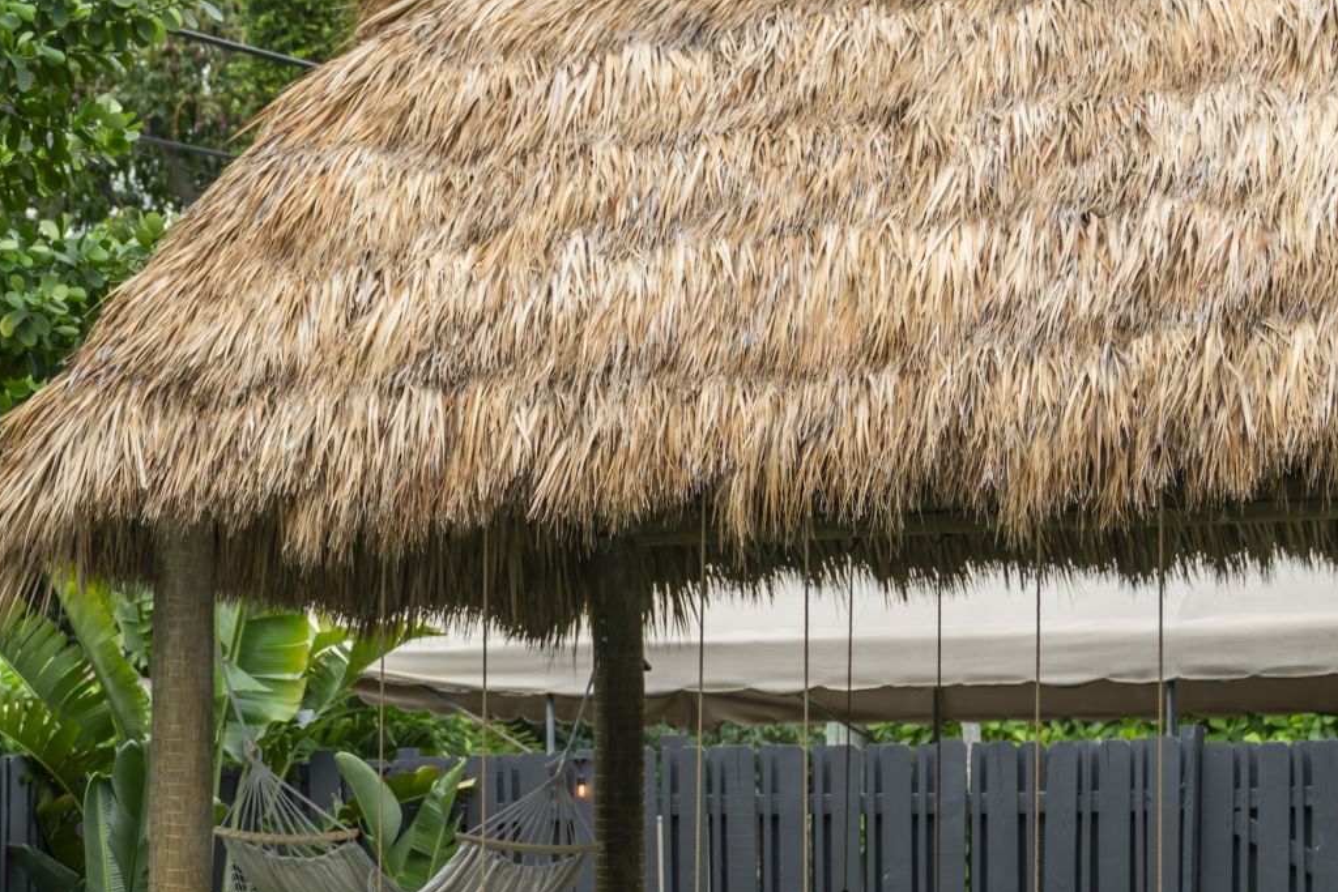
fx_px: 4683
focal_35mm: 126
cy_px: 919
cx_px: 69
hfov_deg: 16.0
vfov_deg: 10.8
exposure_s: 1/160
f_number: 2.8
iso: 100
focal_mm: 43
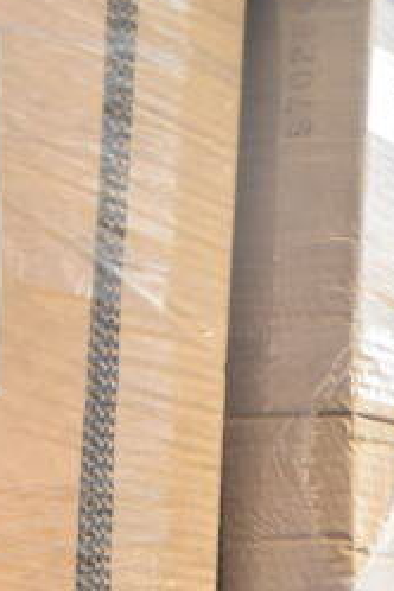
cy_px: 935
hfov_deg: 13.7
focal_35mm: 99
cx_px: 351
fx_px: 1625
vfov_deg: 18.0
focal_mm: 18
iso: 1600
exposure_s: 1/60
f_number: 4
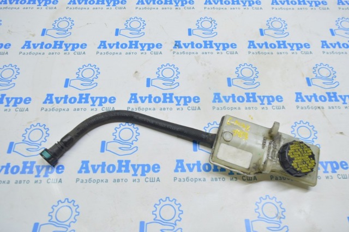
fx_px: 261
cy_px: 116
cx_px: 174
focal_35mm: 27
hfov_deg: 67.4
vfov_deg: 47.8
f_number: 5.6
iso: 400
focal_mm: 18
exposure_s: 1/20
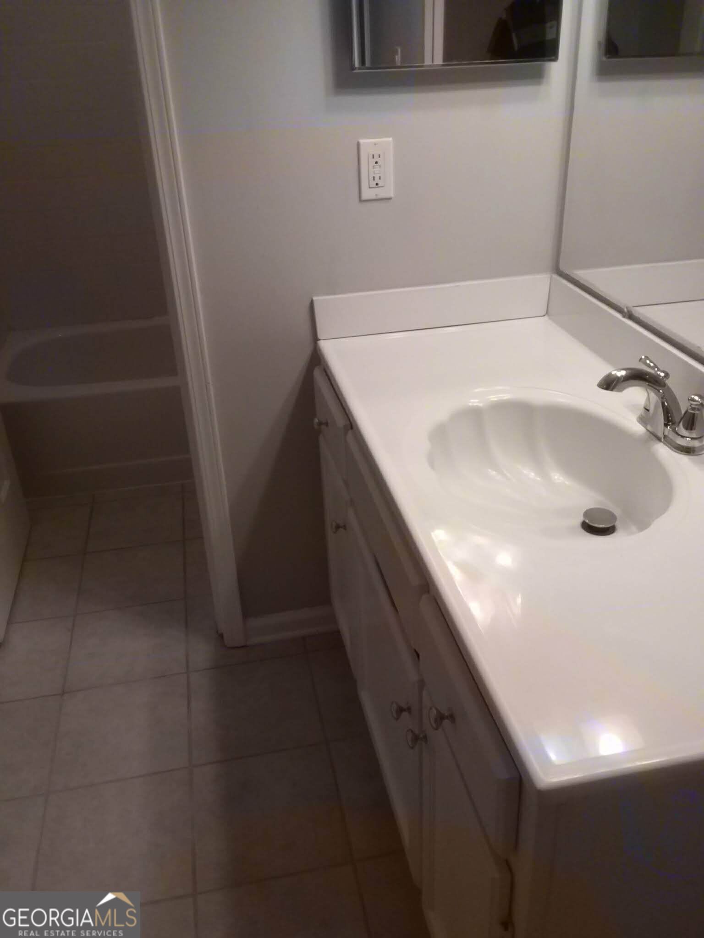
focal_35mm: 29
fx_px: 786
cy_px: 469
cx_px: 352
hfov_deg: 48.2
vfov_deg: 61.7
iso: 50
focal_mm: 2.47
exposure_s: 1/60
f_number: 1.9
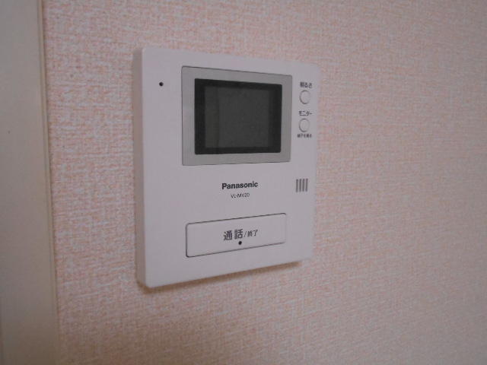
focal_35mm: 30
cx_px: 244
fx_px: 422
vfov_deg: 46.8
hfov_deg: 60.0
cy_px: 182
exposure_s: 1/160
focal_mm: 5.1
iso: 800
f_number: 3.4
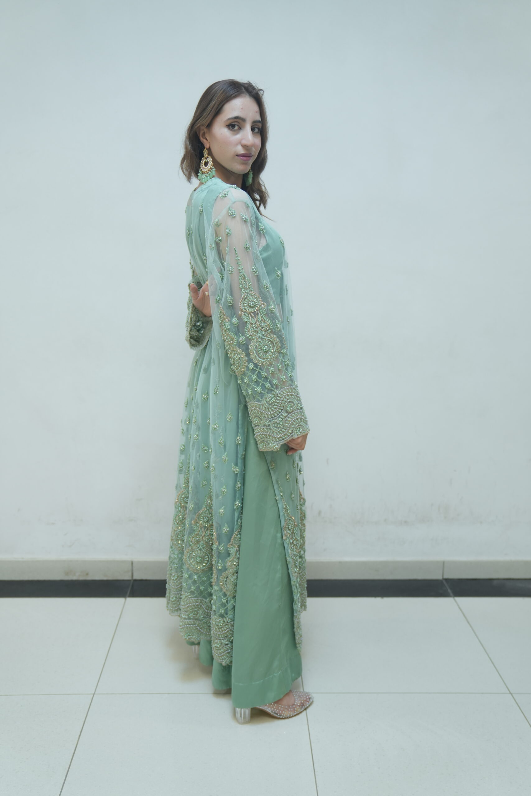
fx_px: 752
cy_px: 398
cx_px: 266
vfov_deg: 55.8
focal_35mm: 34
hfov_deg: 38.9
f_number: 2.8
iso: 500
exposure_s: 1/100
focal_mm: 34
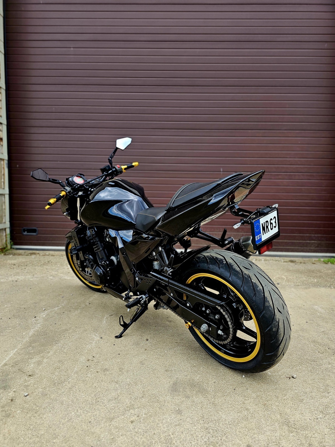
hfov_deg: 58.9
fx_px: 297
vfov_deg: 73.9
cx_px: 168
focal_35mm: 23
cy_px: 224
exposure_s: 1/101
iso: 12
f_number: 1.7
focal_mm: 6.3
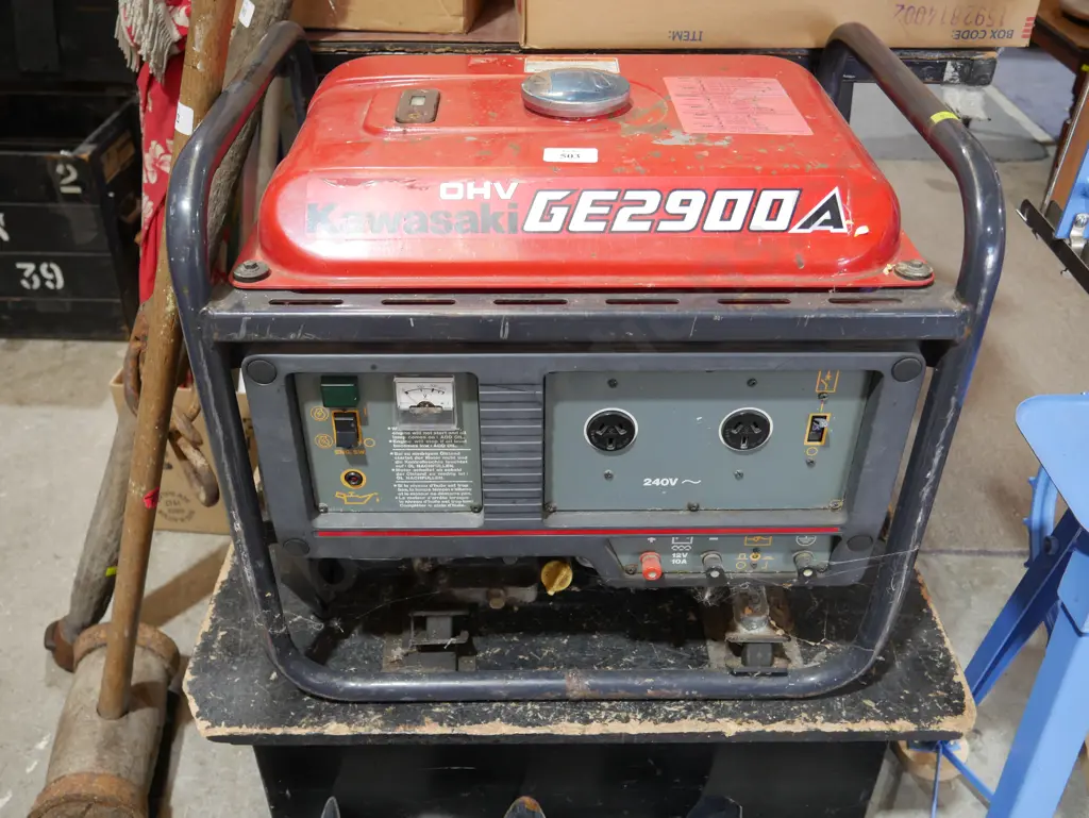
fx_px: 1007
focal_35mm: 32
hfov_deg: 56.8
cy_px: 409
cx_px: 544
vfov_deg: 44.2
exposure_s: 1/60
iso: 400
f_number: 3.6
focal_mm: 16
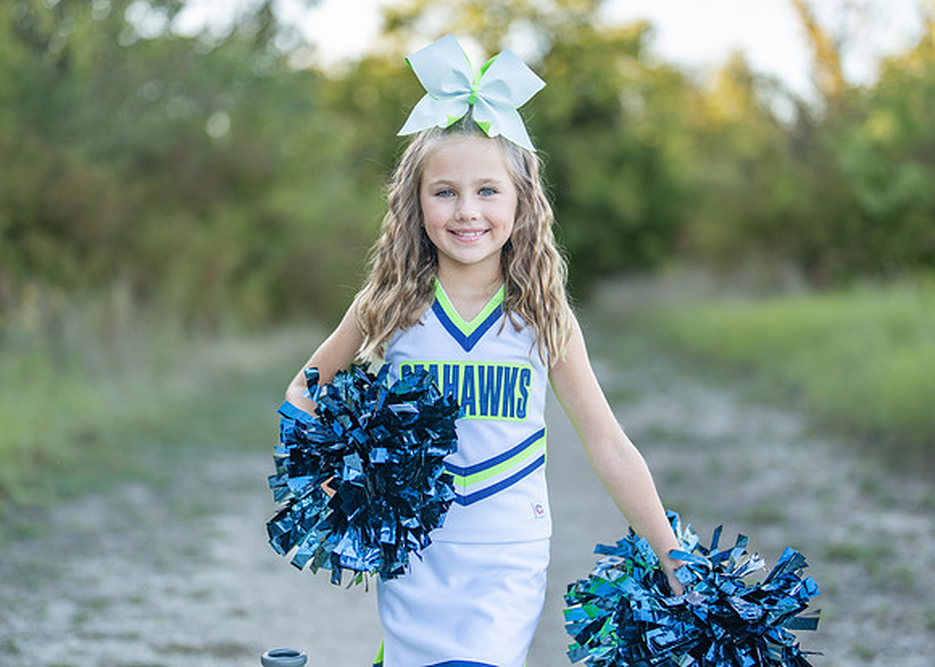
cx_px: 460
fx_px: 1569
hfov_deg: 33.2
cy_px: 356
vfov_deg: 24.0
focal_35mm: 59
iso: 100
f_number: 1.2
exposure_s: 1/800
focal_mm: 50
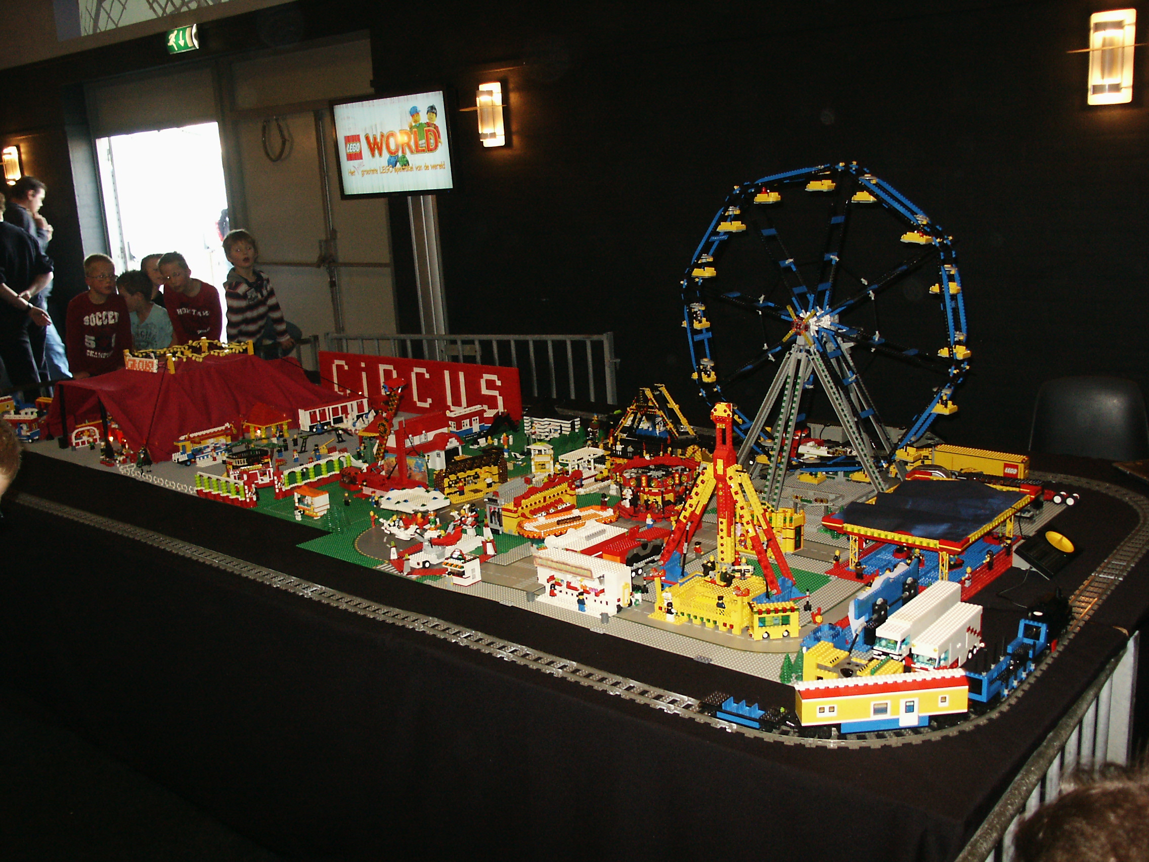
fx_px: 1162
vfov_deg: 40.7
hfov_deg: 52.6
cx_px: 574
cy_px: 431
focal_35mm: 35
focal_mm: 7.18
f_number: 3
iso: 200
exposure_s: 1/45
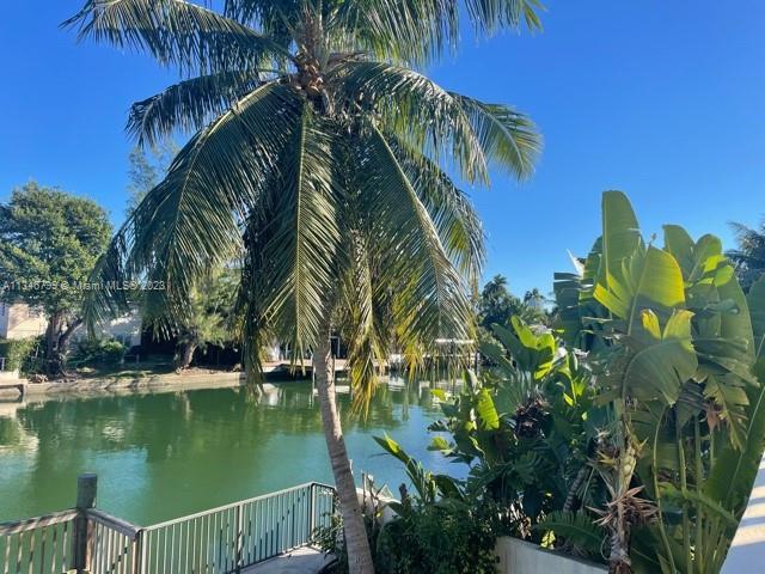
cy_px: 287
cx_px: 382
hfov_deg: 67.3
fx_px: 575
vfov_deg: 53.1
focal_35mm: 26
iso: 32
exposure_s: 1/1742
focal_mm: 4.2
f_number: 1.6
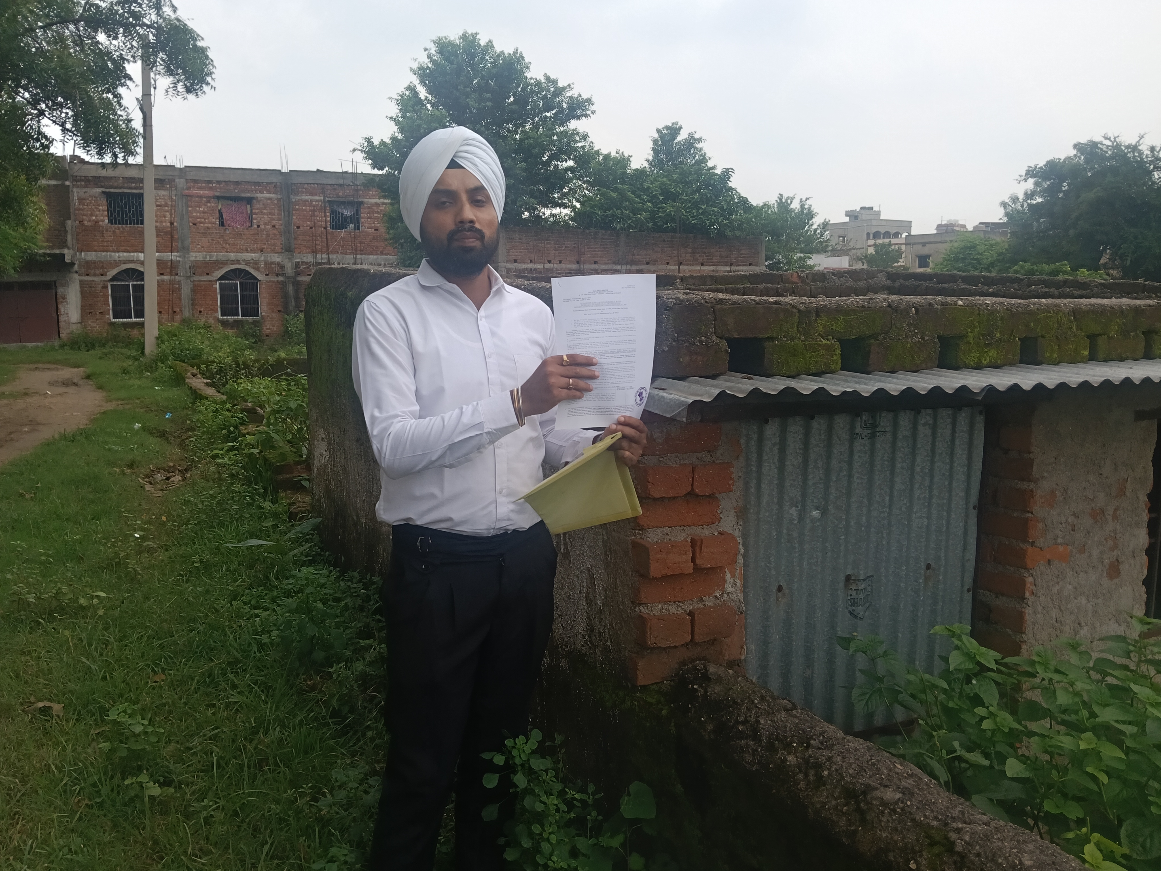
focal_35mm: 27
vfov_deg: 51.4
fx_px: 906
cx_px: 580
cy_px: 436
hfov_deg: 65.3
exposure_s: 1/535
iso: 64
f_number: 1.8
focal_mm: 3.98
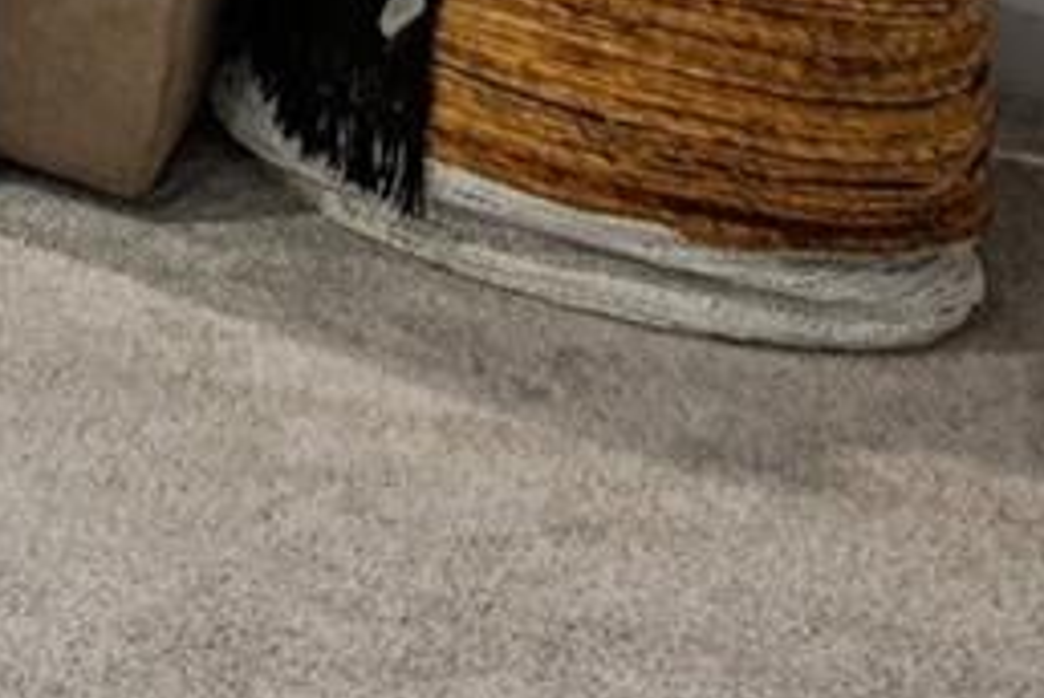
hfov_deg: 15.0
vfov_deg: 12.0
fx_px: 2526
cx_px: -1406
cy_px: -1084
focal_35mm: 87
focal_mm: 14
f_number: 8
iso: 360
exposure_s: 1/15
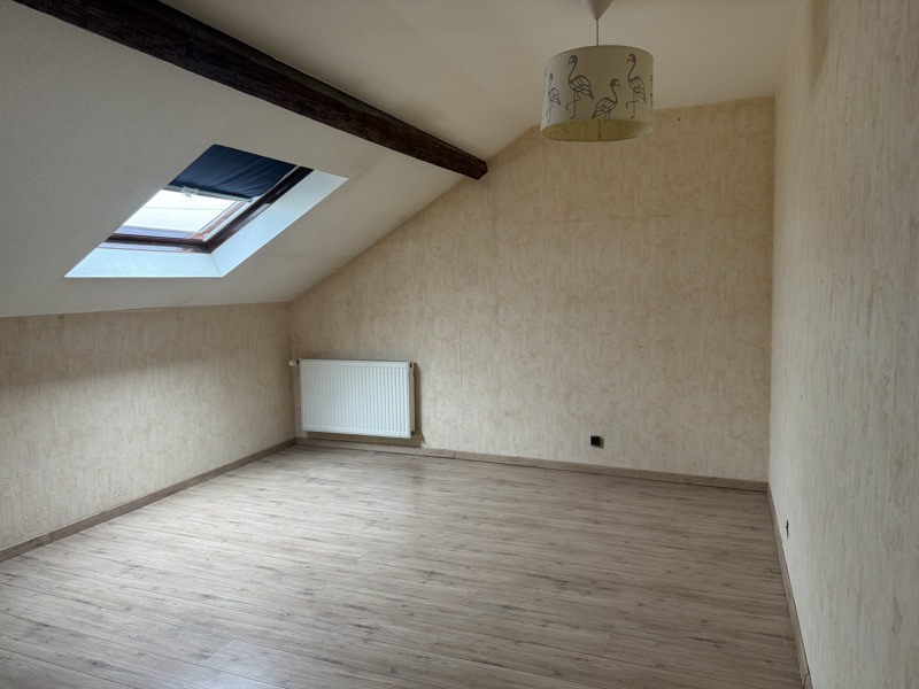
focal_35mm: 24
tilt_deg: -4.3
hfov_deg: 71.6
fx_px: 637
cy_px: 344
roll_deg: +1.3
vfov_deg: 56.8
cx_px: 460
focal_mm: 6.76
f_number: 1.78
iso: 200
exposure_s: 1/87
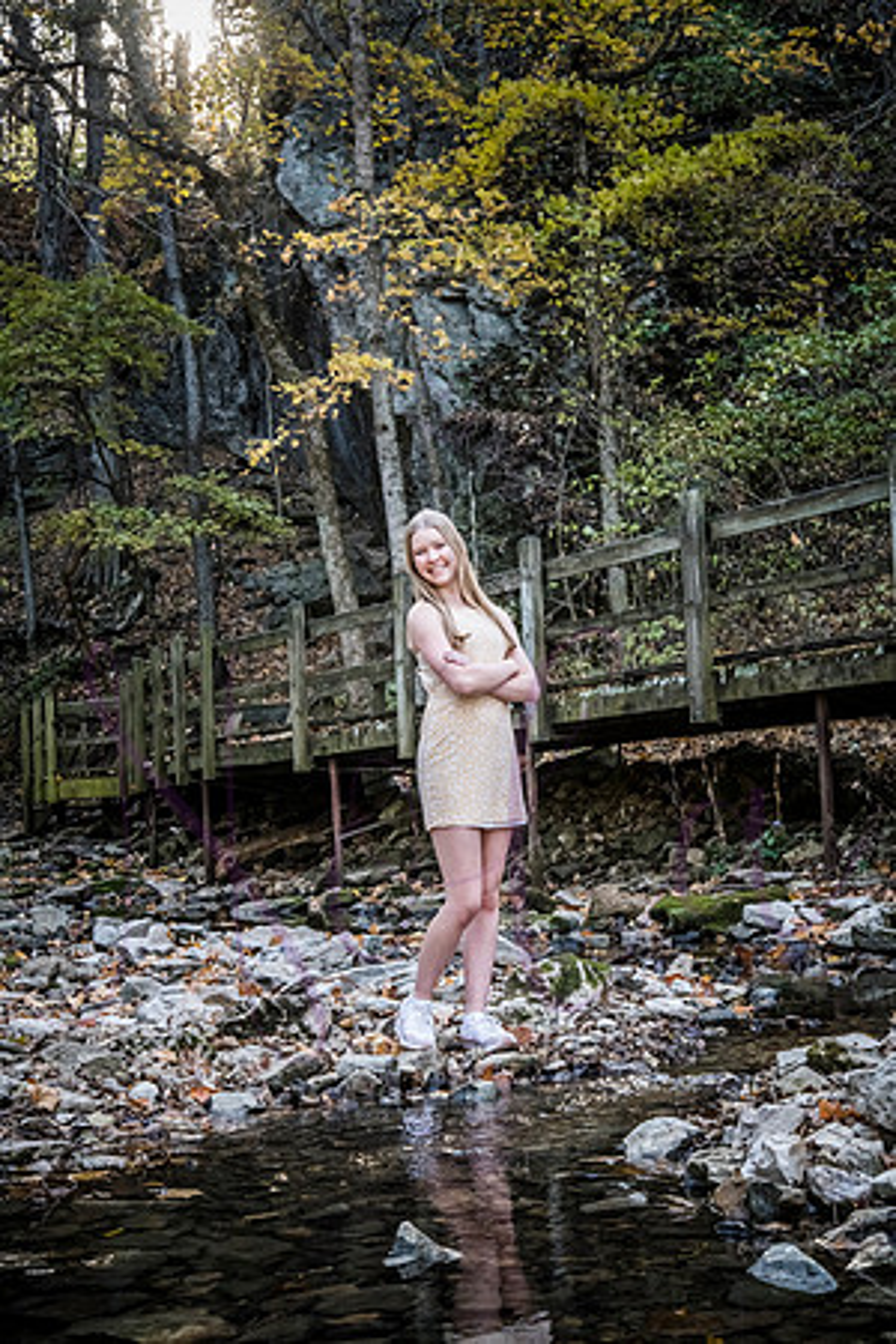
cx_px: 448
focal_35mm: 62
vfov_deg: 32.4
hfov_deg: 21.9
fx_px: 2314
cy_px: 672
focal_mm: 62
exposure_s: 1/60
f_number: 11
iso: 800
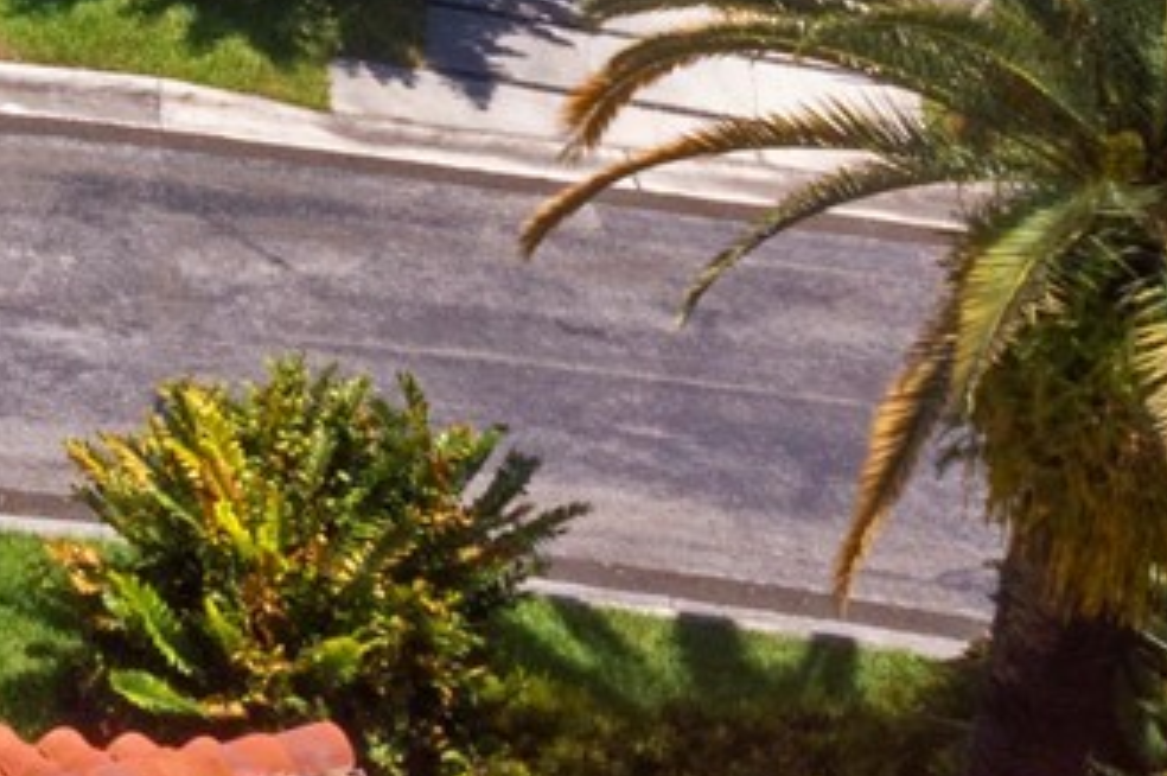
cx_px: -1340
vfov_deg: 8.9
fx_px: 4696
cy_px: -776
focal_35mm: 145
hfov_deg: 12.2
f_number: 11
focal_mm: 10.26
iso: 100
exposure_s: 1/100
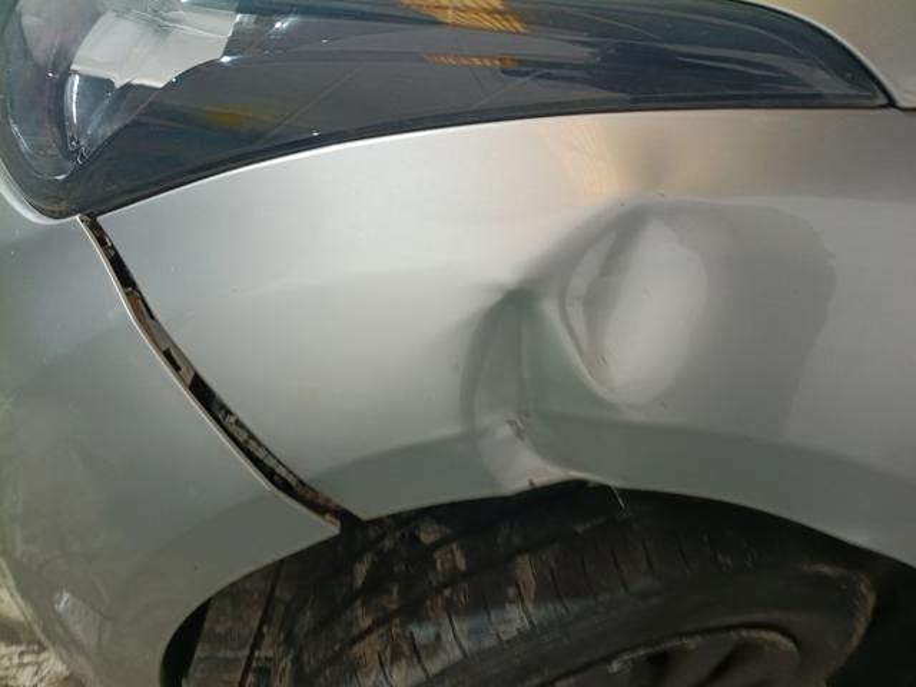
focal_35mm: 26
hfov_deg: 67.3
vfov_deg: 53.1
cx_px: 458
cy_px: 344
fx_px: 688
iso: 862
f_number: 1.8
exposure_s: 1/40
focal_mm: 4.81
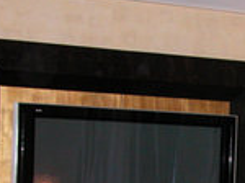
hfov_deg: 13.1
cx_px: 340
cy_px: 256
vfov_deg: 10.0
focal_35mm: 145
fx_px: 1025
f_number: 2.8
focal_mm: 8.9
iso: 200
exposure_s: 1/60
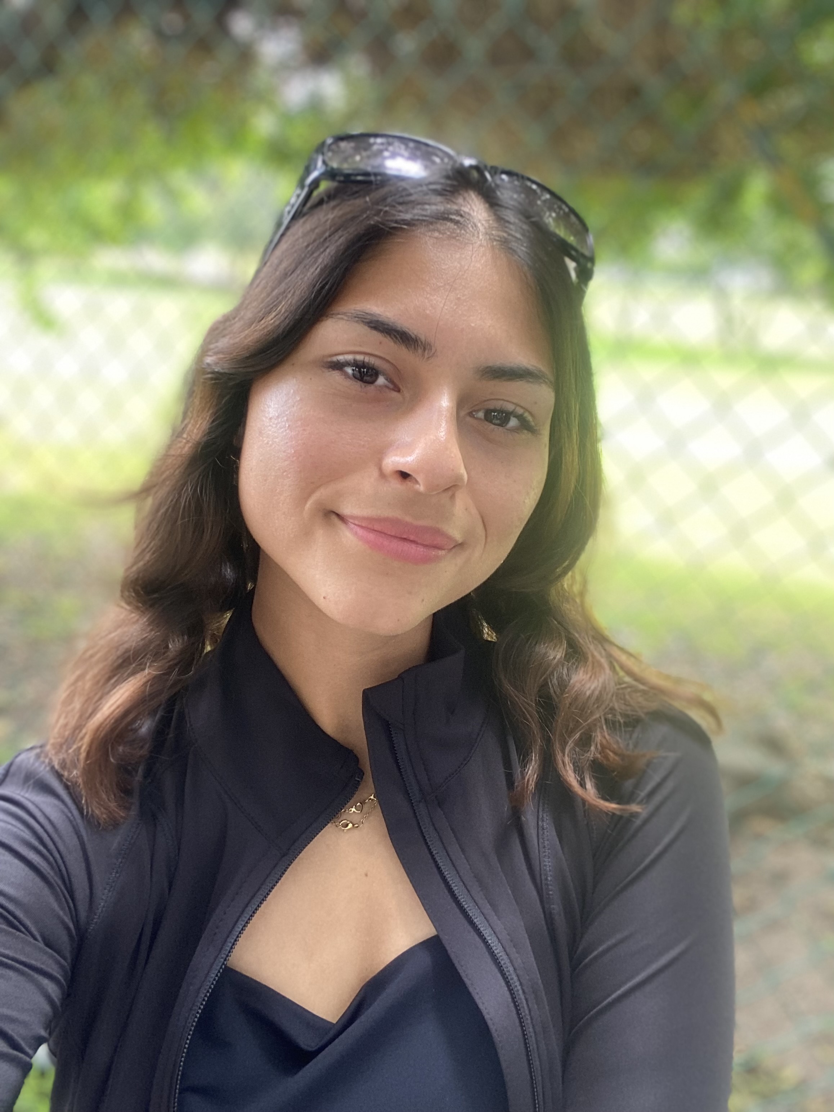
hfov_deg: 46.8
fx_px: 964
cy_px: 556
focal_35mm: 30
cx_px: 417
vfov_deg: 60.0
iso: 100
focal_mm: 2.71
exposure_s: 1/95
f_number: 2.2
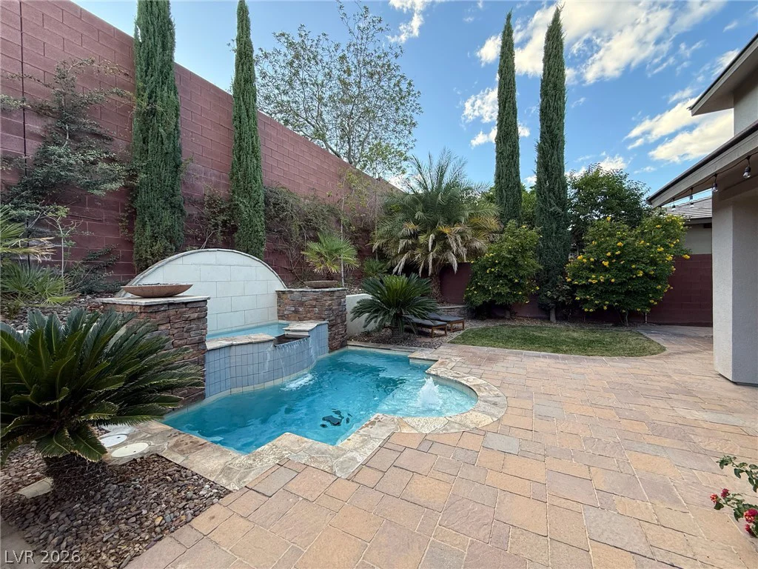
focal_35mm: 14
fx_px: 307
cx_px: 379
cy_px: 284
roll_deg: +0.4
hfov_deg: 102.1
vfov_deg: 85.7
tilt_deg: -0.9
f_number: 2.2
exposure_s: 1/103
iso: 64
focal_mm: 2.22
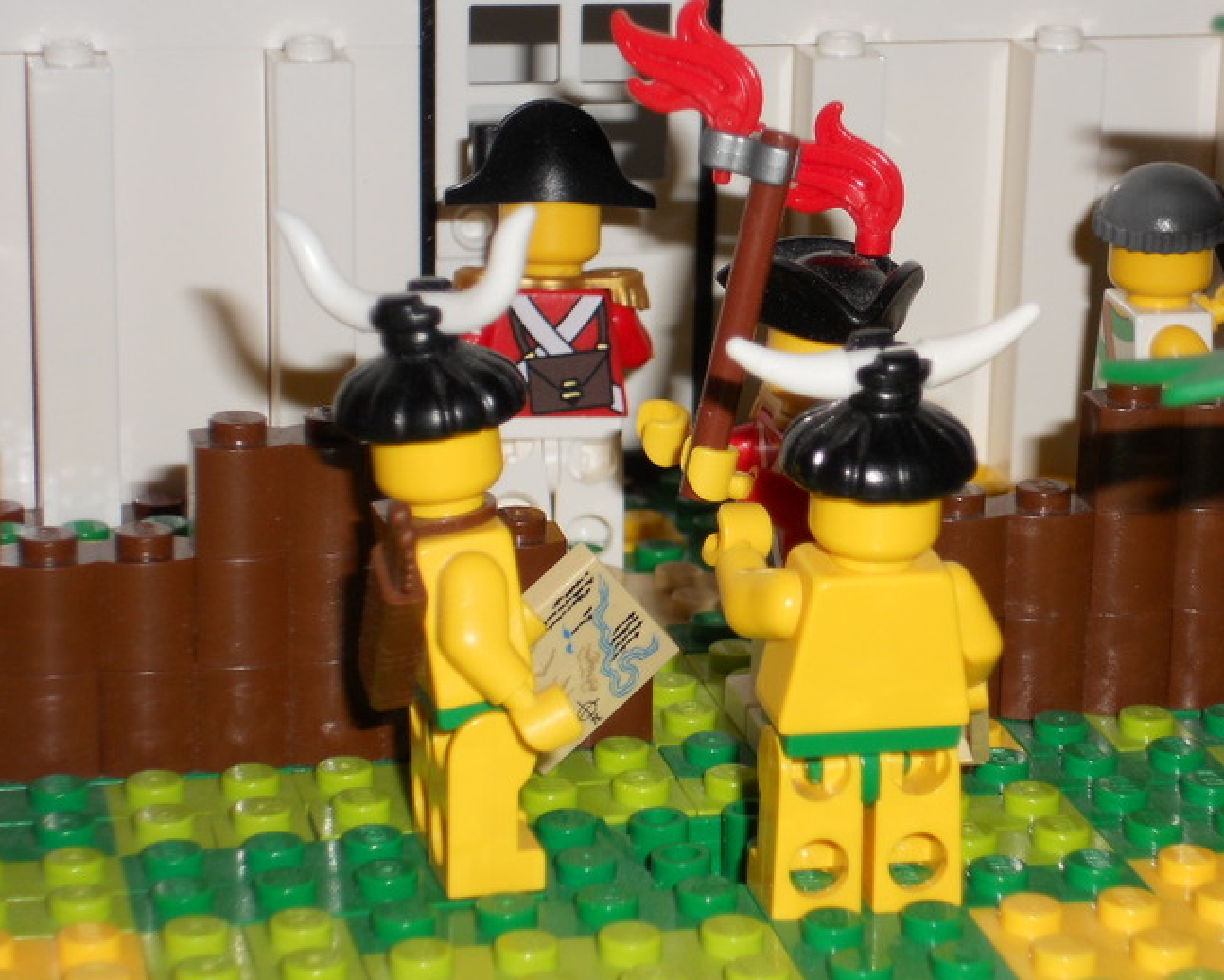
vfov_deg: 13.9
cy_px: 450
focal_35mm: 111
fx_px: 4022
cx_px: 706
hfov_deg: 17.3
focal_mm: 16.5
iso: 80
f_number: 5.4
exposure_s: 1/60
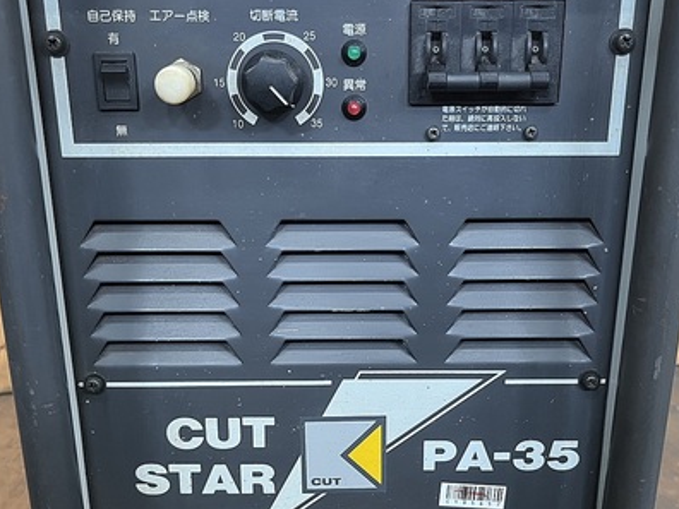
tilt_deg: -19.7
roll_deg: -0.2
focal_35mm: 42
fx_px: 824
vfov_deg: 34.2
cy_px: 320
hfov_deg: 44.8
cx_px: 355
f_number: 1.6
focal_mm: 5.1
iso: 250
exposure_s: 1/60
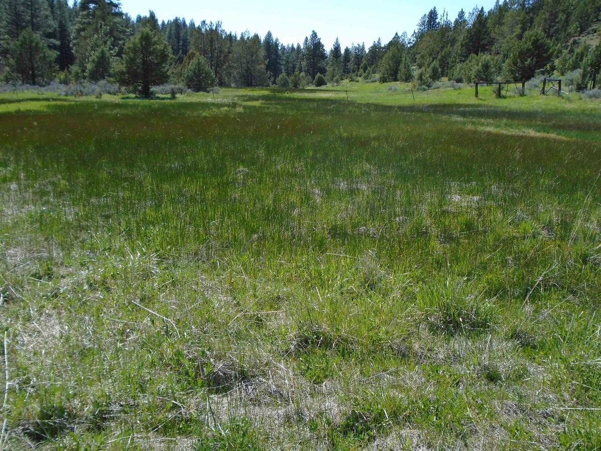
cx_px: 300
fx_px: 625
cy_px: 226
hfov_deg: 51.4
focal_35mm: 36
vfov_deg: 39.7
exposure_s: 1/500
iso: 100
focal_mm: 6.4
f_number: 3.8
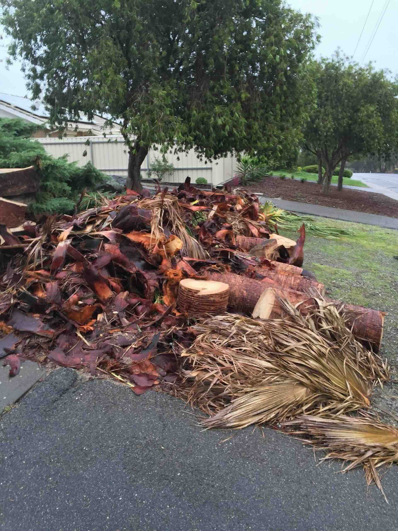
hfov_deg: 48.2
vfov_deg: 61.7
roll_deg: -0.1
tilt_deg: -11.1
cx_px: 199
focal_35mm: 29
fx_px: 445
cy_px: 266
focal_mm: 4.15
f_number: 2.2
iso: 32
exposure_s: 1/50
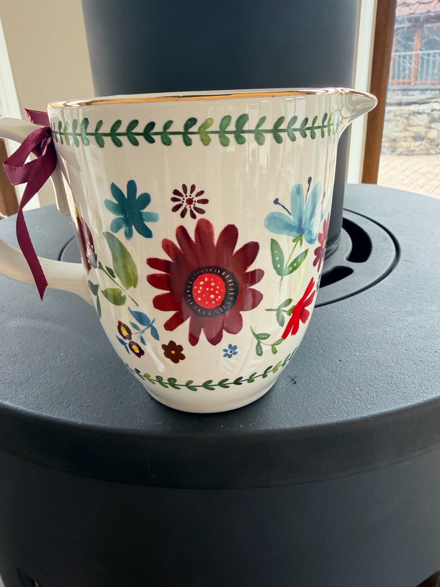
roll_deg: +2.7
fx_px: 407
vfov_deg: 71.6
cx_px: 220
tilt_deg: -22.6
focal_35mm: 24
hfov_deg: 56.8
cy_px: 294
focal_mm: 2.22
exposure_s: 1/121
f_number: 2.2
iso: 64
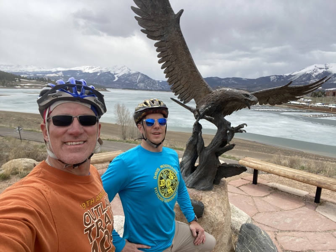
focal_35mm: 23
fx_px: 223
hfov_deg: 73.9
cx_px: 168
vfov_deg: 58.9
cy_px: 126
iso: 25
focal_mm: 2.71
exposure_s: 1/628
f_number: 2.2
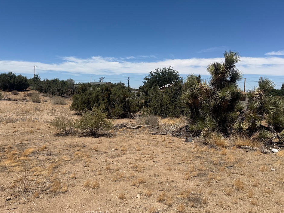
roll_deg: -0.2
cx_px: 135
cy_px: 103
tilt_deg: -2.6
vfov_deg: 53.1
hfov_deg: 67.3
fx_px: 213
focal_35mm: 26
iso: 80
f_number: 1.78
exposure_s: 1/8130
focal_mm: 6.76
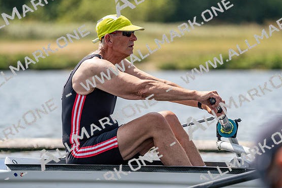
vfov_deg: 3.0
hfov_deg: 4.5
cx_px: 143
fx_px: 3586
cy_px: 92
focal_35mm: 458
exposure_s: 1/1600
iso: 250
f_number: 6.3
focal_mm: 437
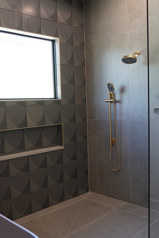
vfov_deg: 49.5
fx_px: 258
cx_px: 83
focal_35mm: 39
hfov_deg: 34.2
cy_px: 130
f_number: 4
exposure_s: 1/60
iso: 400
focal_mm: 18
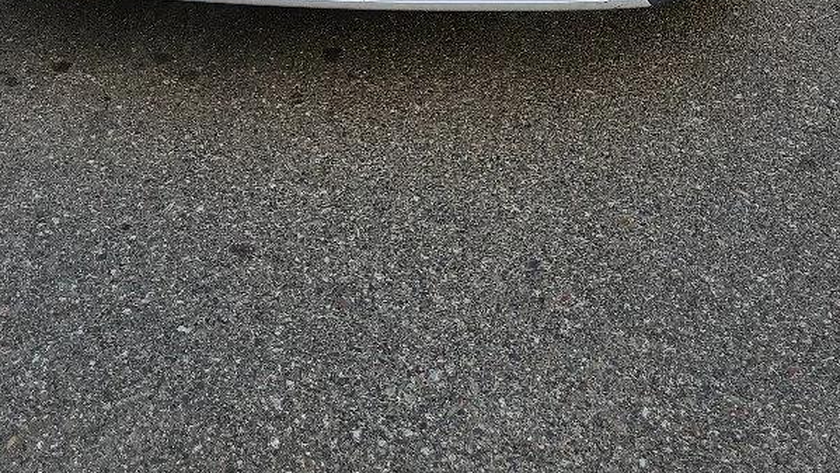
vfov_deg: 17.0
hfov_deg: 33.0
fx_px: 1403
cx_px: 262
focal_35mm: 63
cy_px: -269
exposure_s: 1/400
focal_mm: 5.4
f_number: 1.8
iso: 50
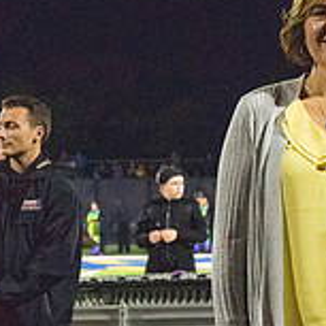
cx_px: 484
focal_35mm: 155
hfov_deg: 10.9
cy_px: 159
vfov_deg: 11.3
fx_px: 1651
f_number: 5
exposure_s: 1/500
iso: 8000
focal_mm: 48
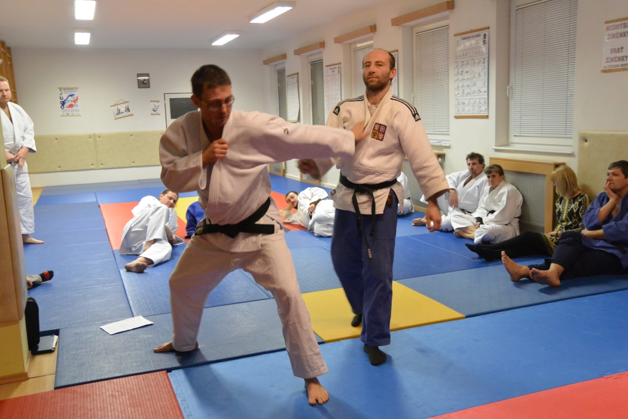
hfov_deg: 55.8
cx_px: 314
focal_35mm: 34
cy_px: 210
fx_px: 593
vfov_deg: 38.9
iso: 800
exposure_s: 1/30
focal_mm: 12.8
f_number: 4.5
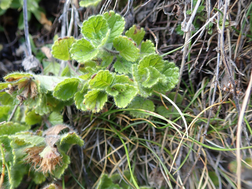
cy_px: 94
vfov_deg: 46.8
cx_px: 126
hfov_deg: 60.0
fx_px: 218
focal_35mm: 30
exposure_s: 1/60
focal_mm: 5.5
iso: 200
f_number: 2.3
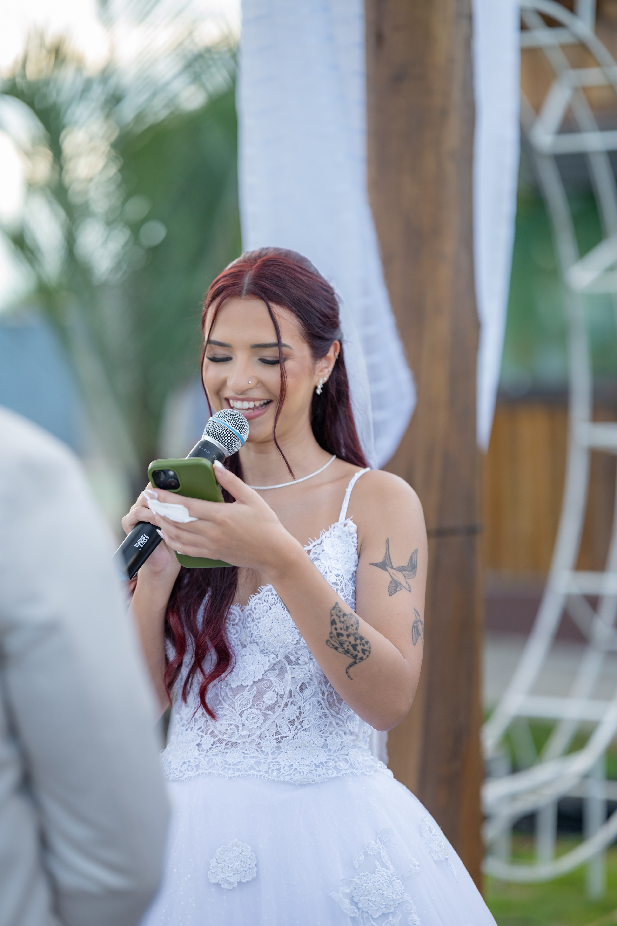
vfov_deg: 23.9
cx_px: 308
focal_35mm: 85
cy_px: 463
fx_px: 2185
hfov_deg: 16.1
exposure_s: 1/1250
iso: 320
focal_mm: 85
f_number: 1.8
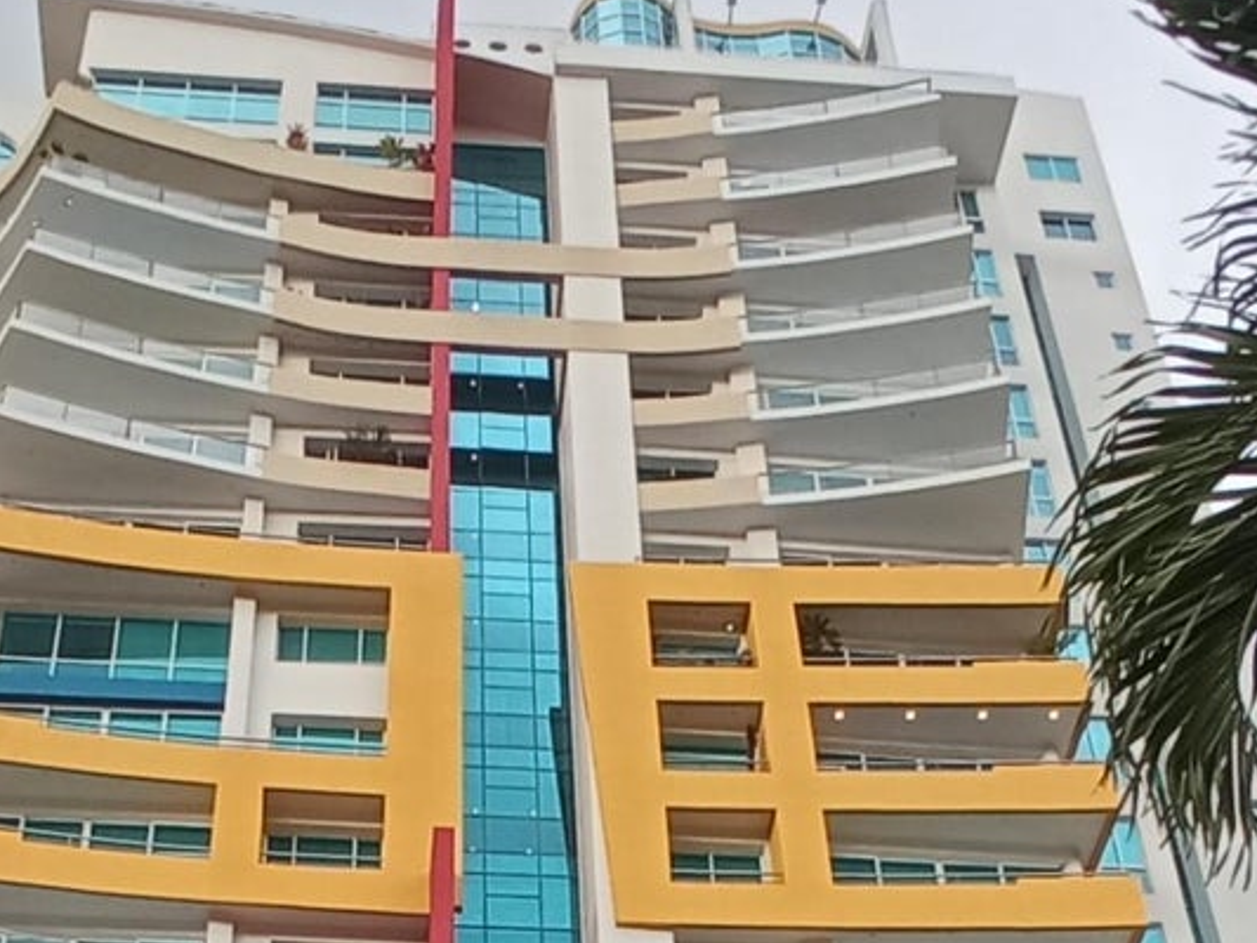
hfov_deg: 32.0
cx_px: 473
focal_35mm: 60
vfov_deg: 21.6
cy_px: 1290
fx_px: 2179
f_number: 2.2
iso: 113
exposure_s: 1/149
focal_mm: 1.65
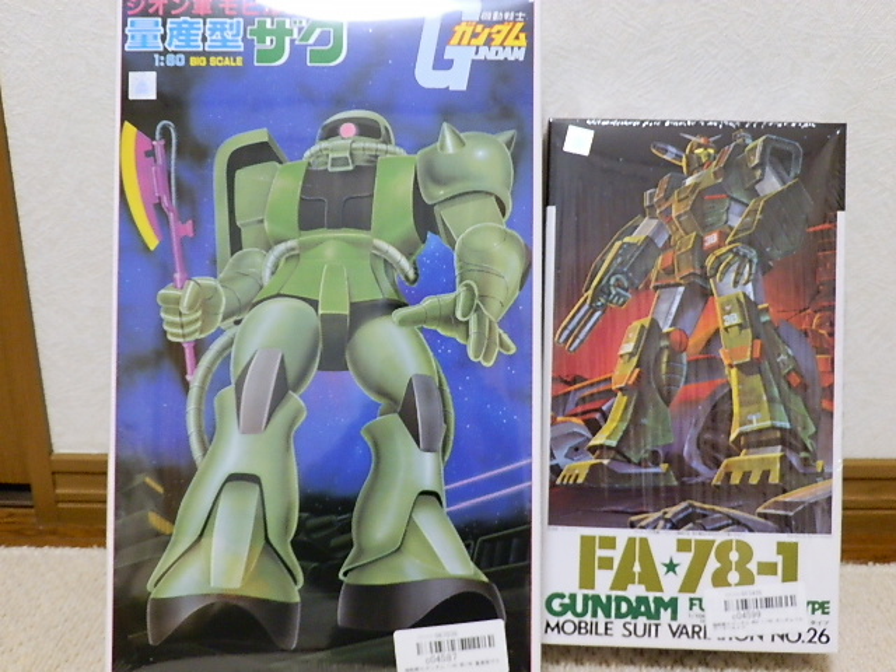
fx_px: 958
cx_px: 448
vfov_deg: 38.7
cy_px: 336
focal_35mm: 37
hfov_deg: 50.1
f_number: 3.5
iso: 320
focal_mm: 6.67
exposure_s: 1/8
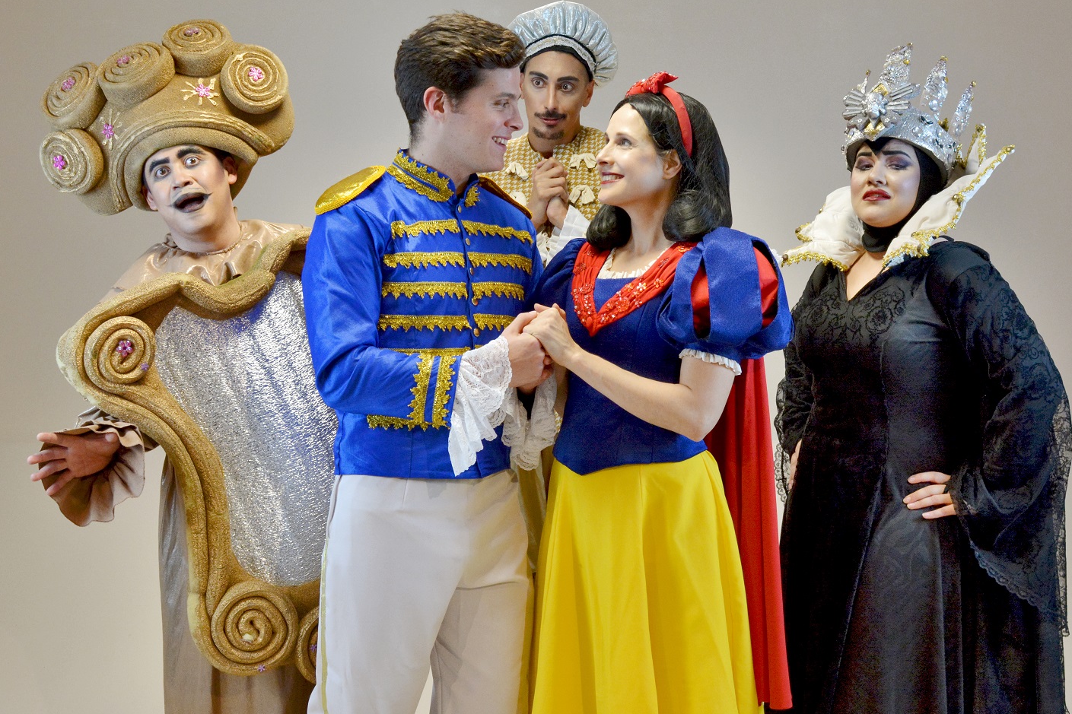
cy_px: 380
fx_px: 1370
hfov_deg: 42.7
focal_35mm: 46
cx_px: 593
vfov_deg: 29.2
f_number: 8
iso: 800
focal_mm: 24
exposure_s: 1/60
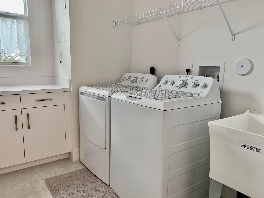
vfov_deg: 53.1
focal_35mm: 26
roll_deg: -1.4
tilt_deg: -9.7
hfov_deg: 67.3
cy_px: 99
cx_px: 132
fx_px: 198
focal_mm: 4.25
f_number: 1.8
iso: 160
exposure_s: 1/60
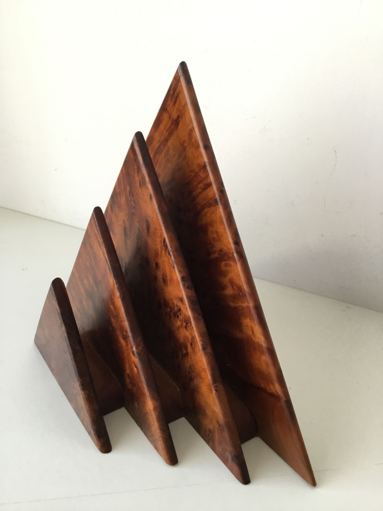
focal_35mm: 31
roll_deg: -1.1
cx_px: 192
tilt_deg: -26.4
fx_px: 457
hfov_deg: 45.4
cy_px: 256
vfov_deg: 58.4
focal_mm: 3.3
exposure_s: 1/33
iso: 125
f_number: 2.4
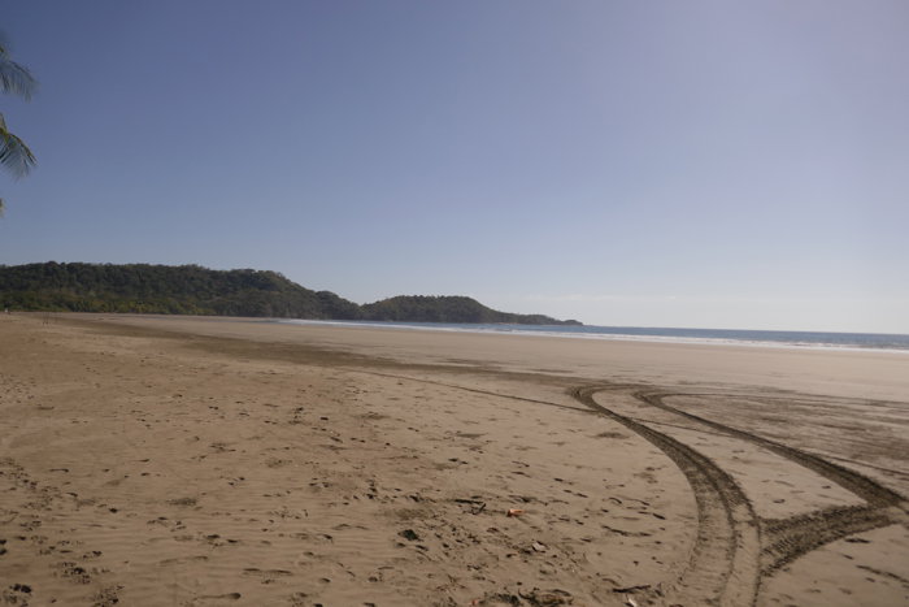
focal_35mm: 25
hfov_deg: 71.5
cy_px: 304
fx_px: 631
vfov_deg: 51.3
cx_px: 454
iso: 125
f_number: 2.8
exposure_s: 1/5000
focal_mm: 9.1
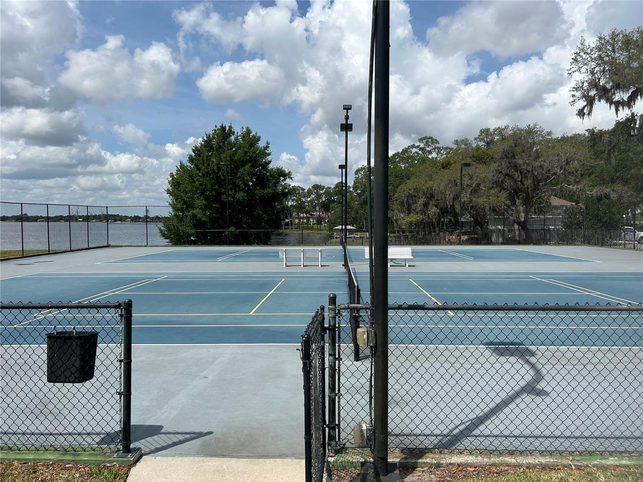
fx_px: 483
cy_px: 241
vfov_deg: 53.1
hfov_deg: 67.3
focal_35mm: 26
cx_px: 322
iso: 50
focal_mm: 5.7
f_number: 1.5
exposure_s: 1/7463
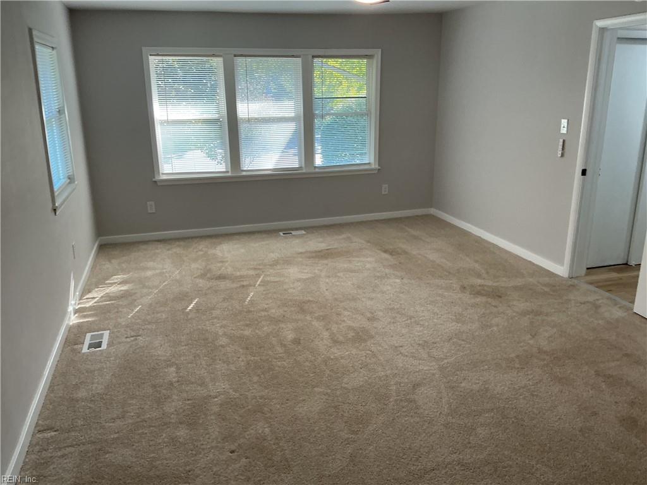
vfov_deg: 48.2
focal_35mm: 29
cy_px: 242
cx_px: 324
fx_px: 542
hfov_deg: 61.7
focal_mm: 3
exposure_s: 1/60
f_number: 1.8
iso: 50
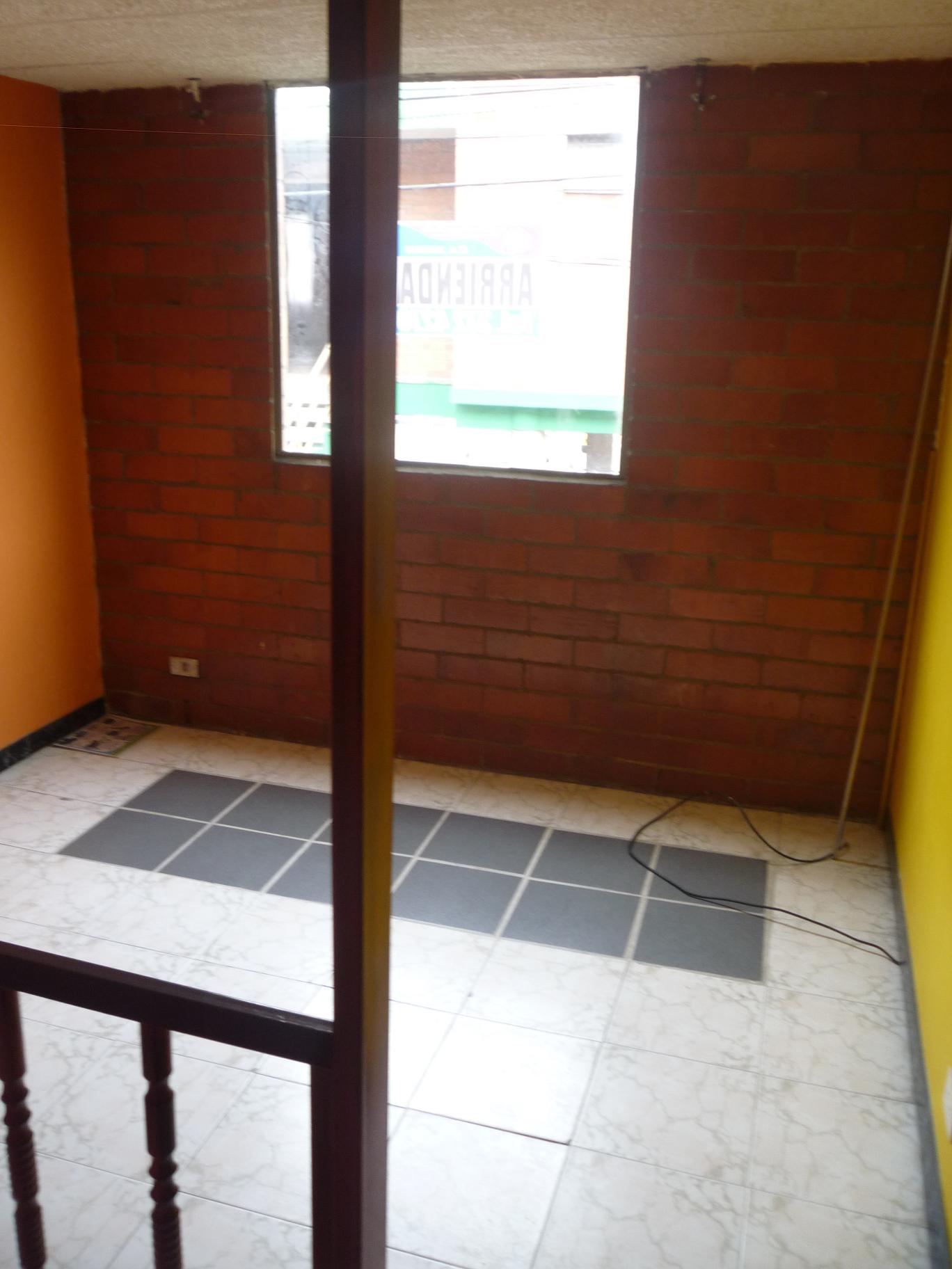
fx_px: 1100
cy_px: 634
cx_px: 476
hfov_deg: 46.8
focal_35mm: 30
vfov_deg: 60.0
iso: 160
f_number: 3.3
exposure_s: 1/30
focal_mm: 5.2
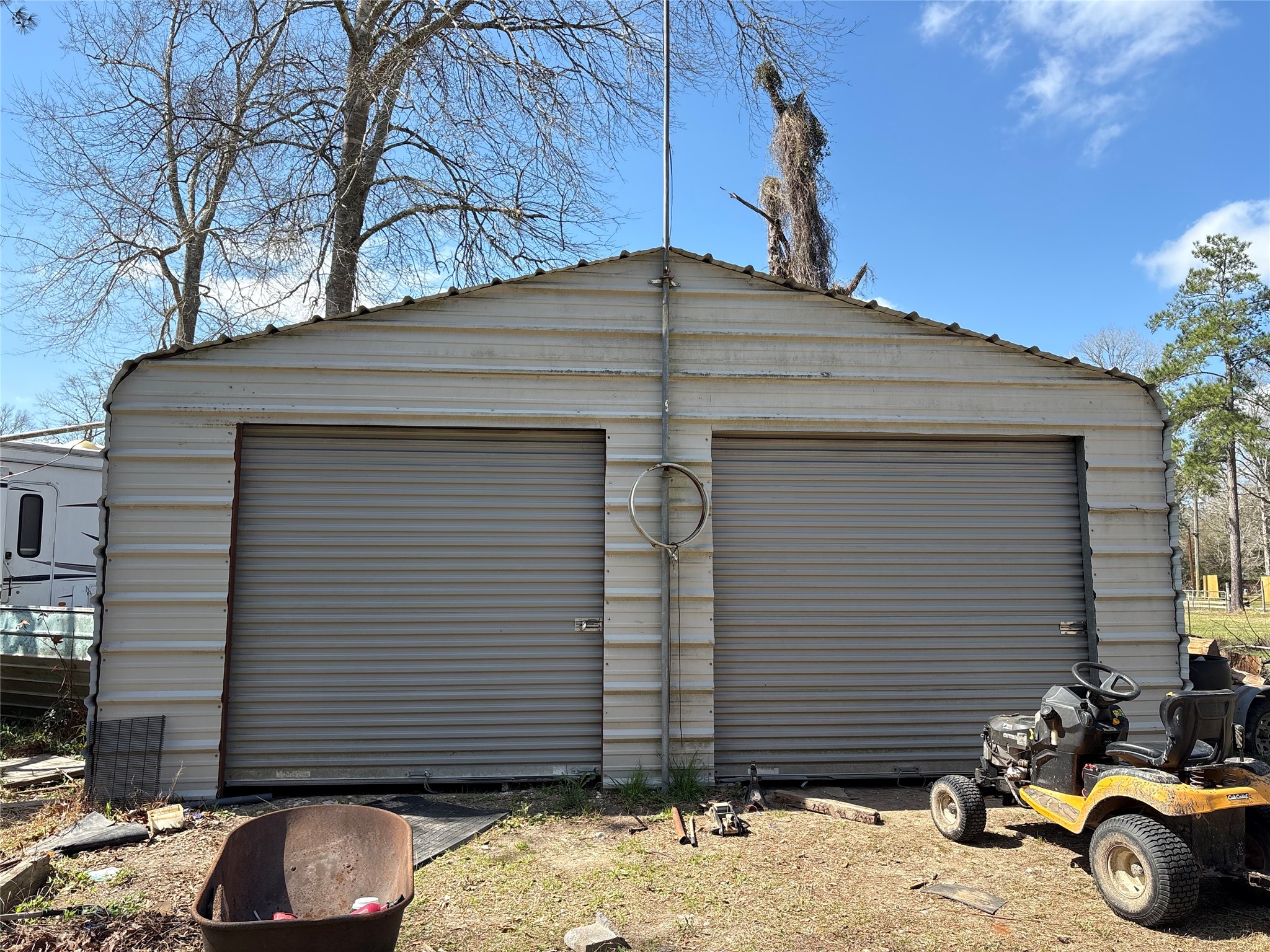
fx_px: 954
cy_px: 476
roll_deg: +0.7
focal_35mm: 26
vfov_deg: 53.1
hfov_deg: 67.3
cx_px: 635
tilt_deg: +6.6
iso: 50
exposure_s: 1/1626
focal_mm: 5.96
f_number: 1.6
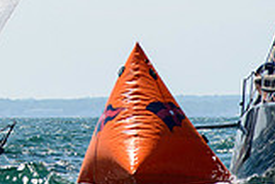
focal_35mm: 803
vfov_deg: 1.7
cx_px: -91
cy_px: -54
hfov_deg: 2.6
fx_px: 6134
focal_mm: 200
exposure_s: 1/1600
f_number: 5.6
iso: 250
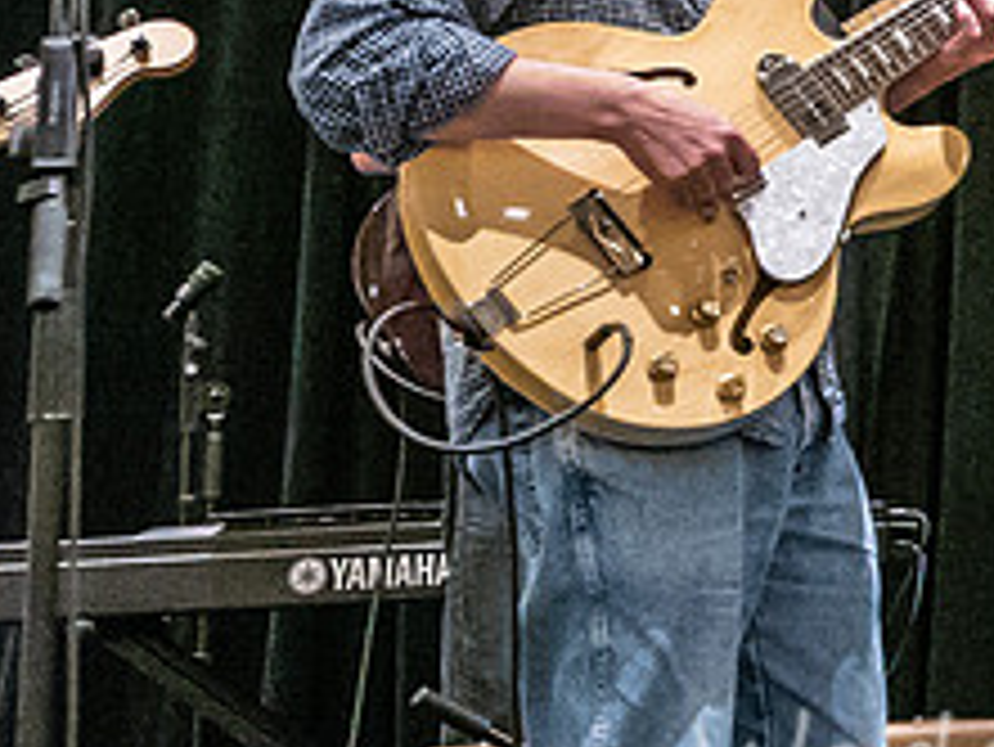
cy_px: -196
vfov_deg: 7.7
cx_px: 1953
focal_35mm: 191
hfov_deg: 9.7
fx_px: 5488
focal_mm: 49
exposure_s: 1/160
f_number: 5.6
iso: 8000
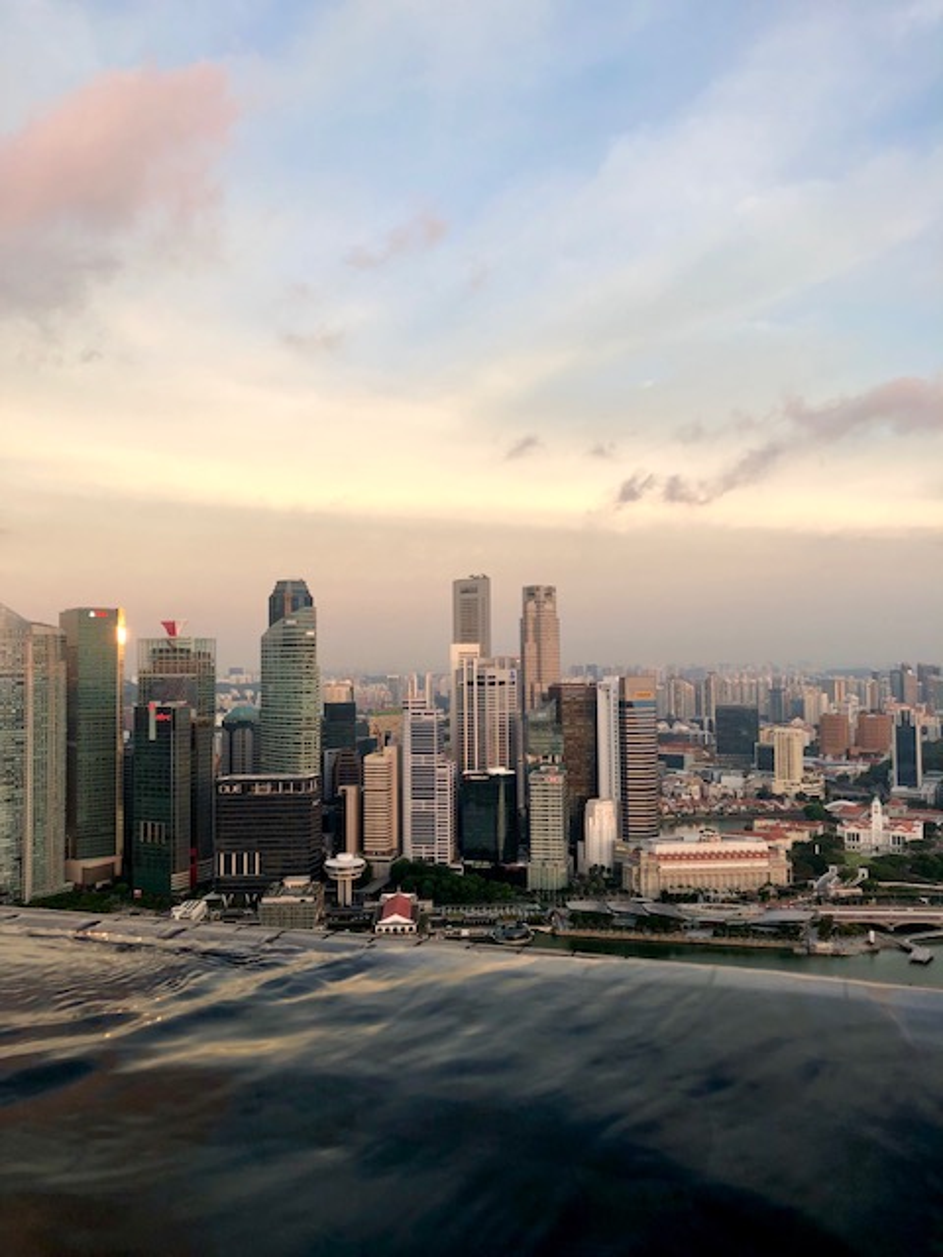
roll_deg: +0.7
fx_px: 1017
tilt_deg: +4.3
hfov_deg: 49.7
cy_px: 628
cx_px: 472
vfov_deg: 63.4
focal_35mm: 28
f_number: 1.8
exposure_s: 1/174
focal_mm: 4
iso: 20
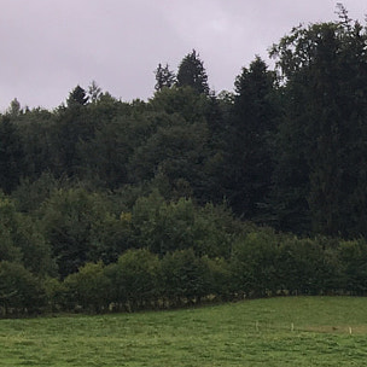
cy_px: 443
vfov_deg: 12.6
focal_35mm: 135
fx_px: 1619
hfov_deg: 10.9
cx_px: 889
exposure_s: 1/663
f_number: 2.2
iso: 25
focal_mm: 4.15
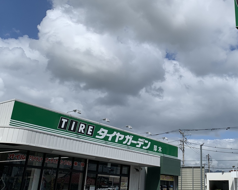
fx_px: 282
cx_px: 169
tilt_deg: +22.5
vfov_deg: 37.3
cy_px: 90
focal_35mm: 40
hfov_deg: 44.7
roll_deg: -2.1
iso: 25
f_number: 1.8
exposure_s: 1/5714
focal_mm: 4.25
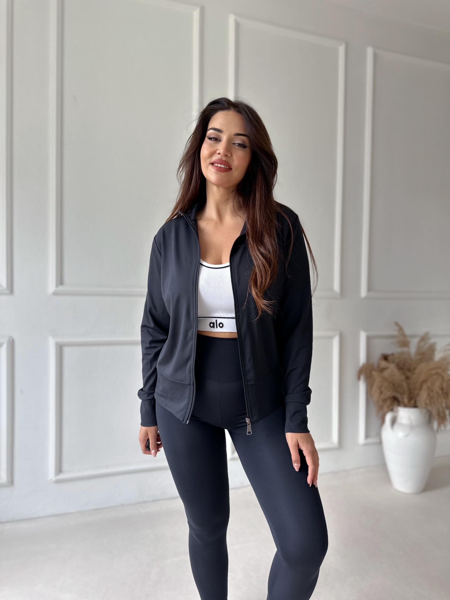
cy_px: 300
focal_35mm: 24
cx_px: 225
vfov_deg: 71.6
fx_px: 416
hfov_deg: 56.8
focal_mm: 6.86
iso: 100
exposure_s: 1/121
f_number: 1.78
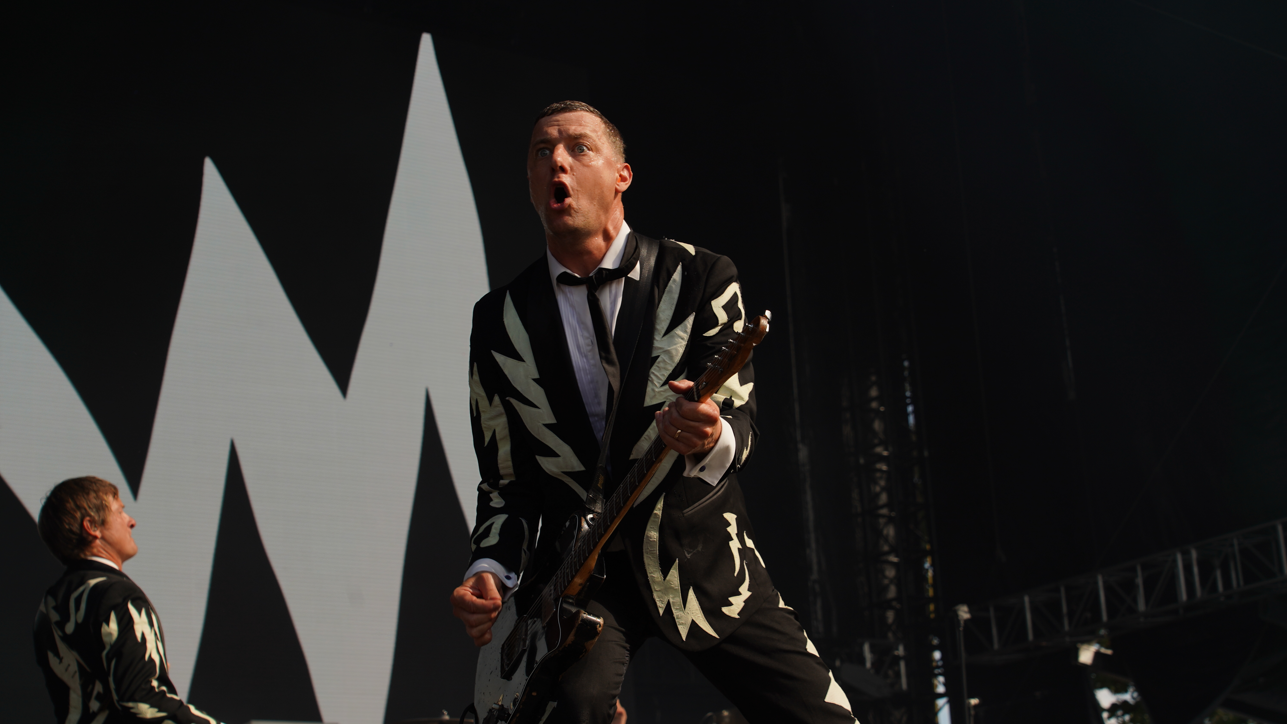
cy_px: 421
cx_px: 644
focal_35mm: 64
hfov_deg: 32.8
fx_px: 2184
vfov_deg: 18.8
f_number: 7.1
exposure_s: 1/400
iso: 100
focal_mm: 61
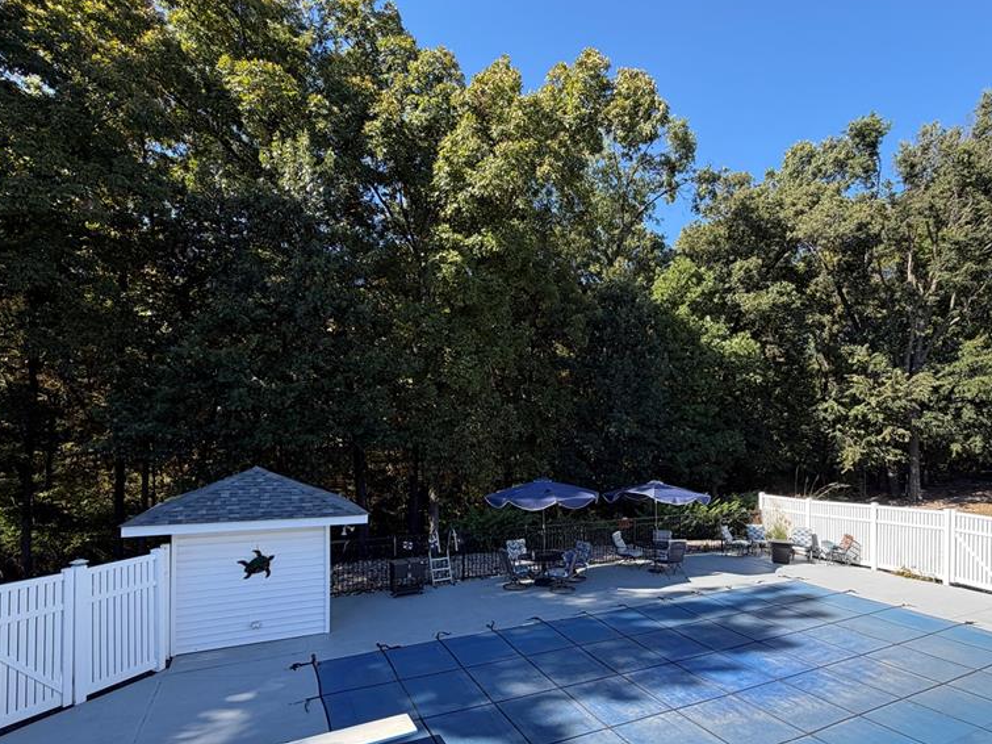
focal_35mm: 19
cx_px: 533
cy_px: 430
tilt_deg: +1.5
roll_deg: +0.1
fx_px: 544
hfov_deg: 84.5
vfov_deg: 68.3
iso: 40
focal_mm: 2.22
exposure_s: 1/502
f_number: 2.2
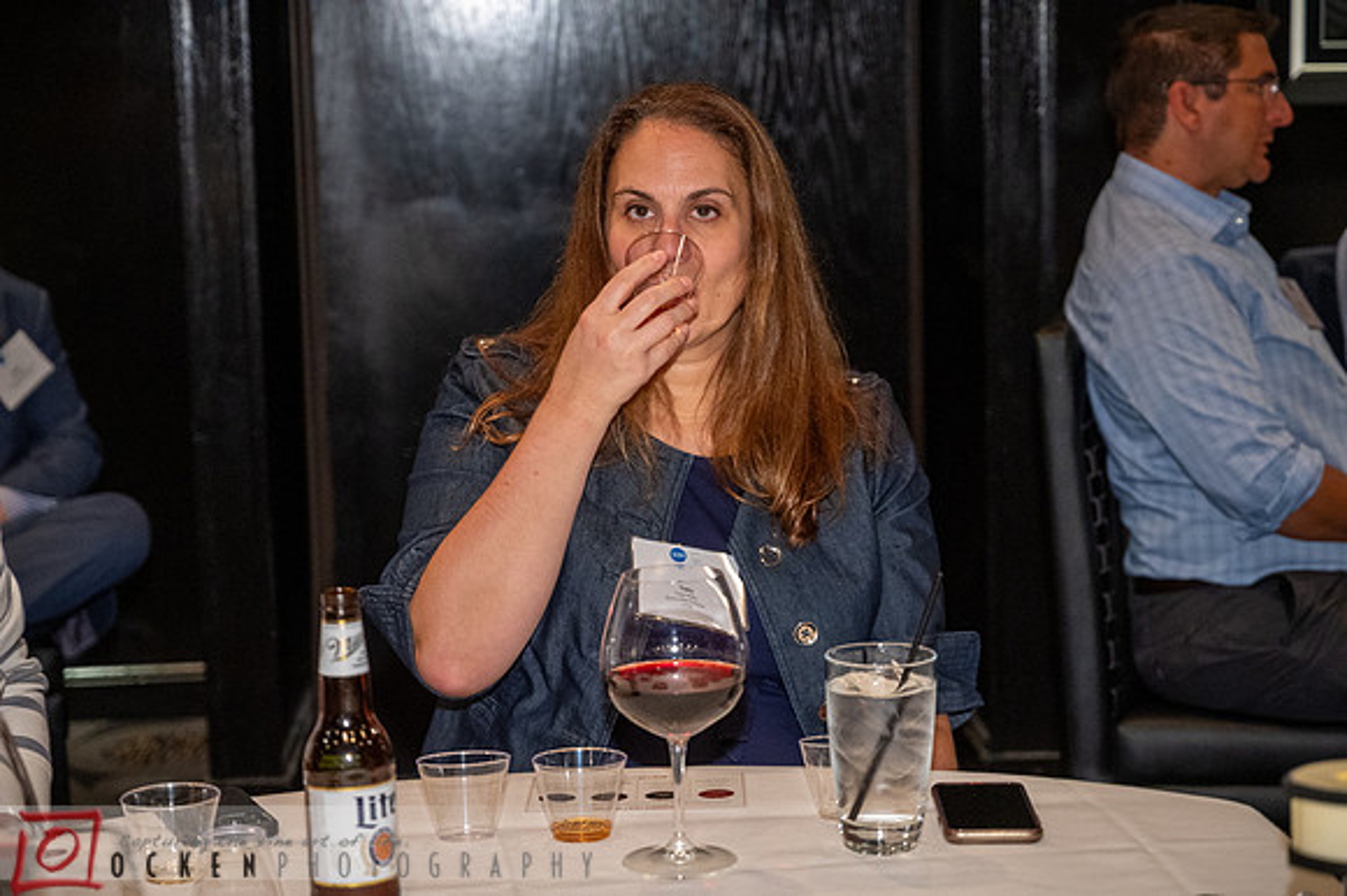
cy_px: 448
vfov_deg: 19.4
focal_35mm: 70
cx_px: 674
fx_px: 2618
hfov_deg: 28.9
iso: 5000
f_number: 4
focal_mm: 70
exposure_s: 1/60
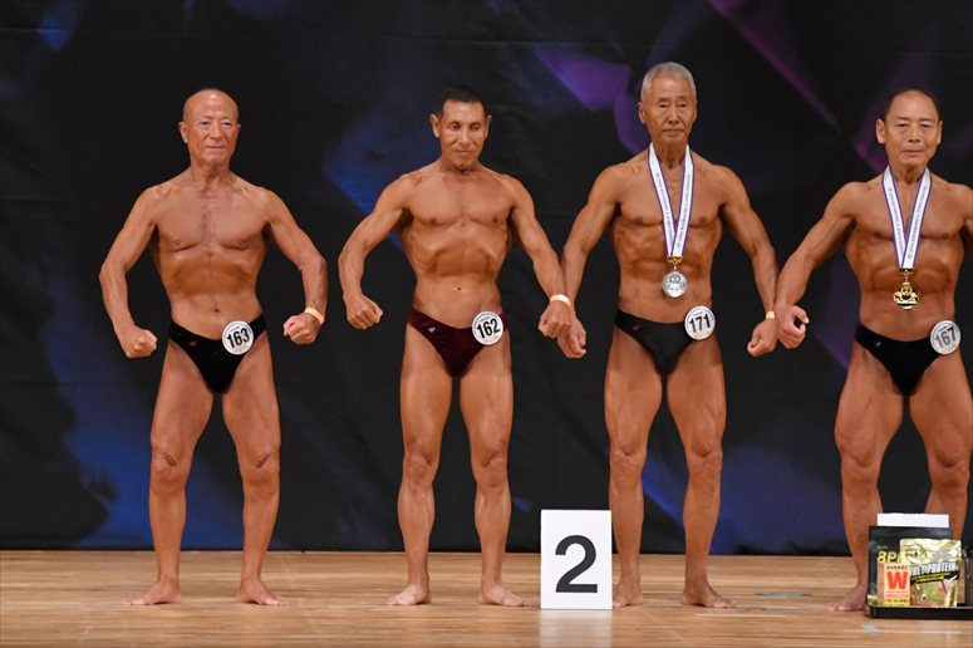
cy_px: 324
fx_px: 7699
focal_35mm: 285
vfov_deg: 4.8
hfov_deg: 7.2
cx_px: 486
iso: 3600
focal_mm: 190
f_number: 5.6
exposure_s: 1/400
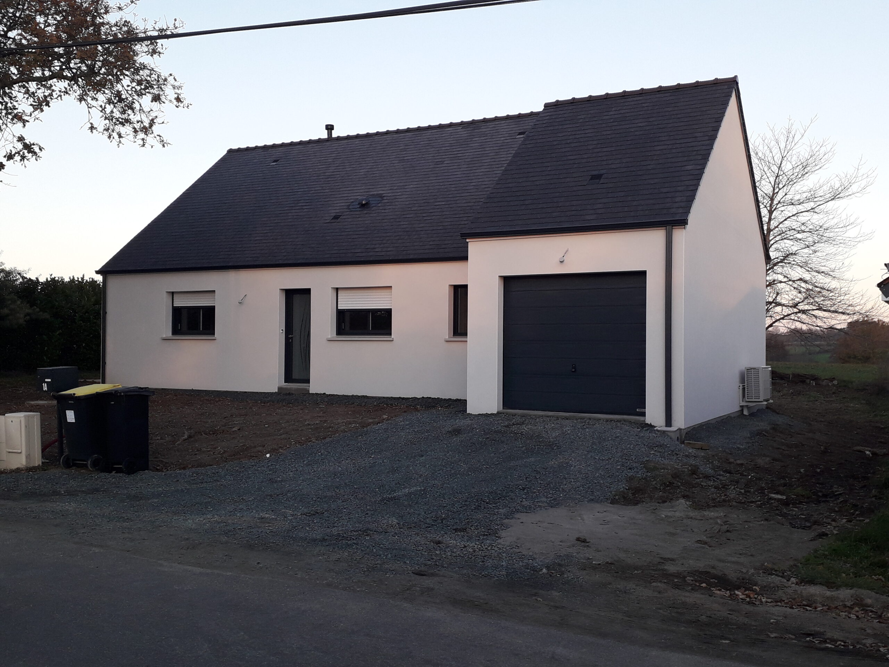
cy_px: 334
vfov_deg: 51.4
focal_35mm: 27
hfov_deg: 65.3
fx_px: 693
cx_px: 444
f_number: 1.9
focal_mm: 3.6
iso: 40
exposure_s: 1/144
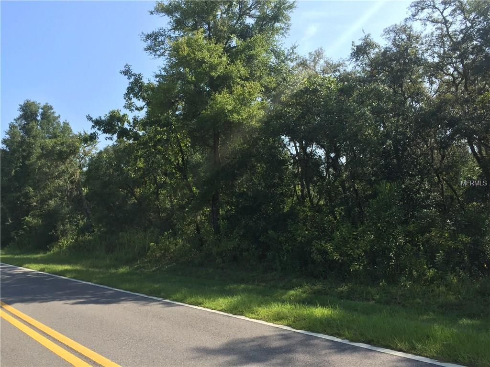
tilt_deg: +4.7
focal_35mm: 29
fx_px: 411
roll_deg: +0.3
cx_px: 245
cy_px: 184
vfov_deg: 48.2
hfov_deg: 61.7
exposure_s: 1/1068
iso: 32
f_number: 2.2
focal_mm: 4.15
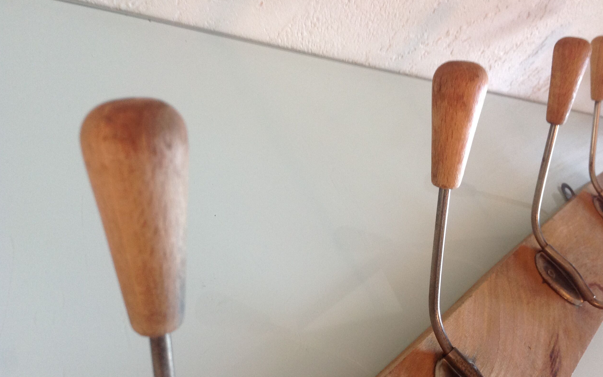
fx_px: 624
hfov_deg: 51.5
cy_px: 197
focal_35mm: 38
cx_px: 303
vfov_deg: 33.6
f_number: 2.4
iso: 125
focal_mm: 4.28
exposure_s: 1/17
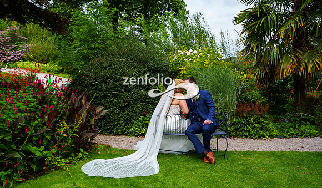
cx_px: 161
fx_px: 350
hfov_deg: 49.5
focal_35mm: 41
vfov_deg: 30.1
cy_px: 98
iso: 200
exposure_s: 1/800
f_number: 5
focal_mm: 39
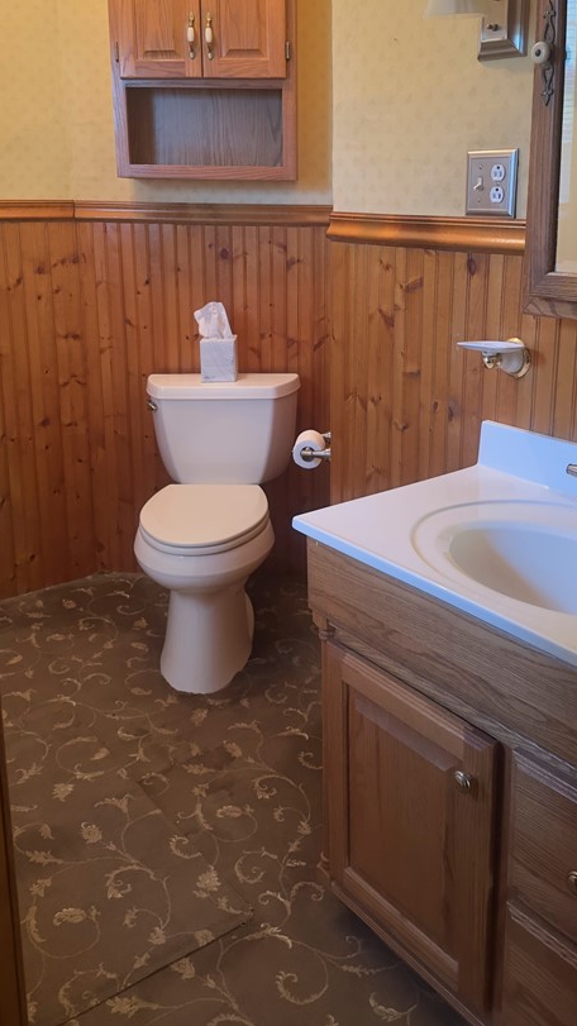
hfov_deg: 35.5
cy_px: 405
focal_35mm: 33
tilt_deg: -13.4
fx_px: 898
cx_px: 347
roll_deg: -0.9
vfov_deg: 59.0
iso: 640
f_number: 1.78
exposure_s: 1/60
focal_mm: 6.86
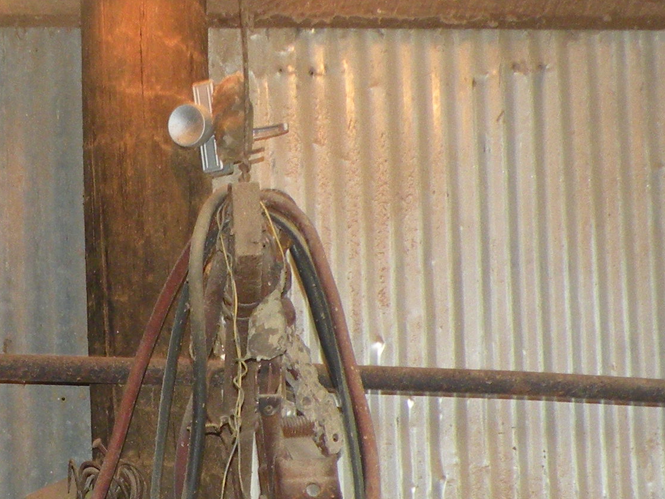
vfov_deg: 8.1
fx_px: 3497
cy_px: 475
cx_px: 87
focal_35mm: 182
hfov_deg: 10.8
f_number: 3.5
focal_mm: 9.8
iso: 149
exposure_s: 1/30
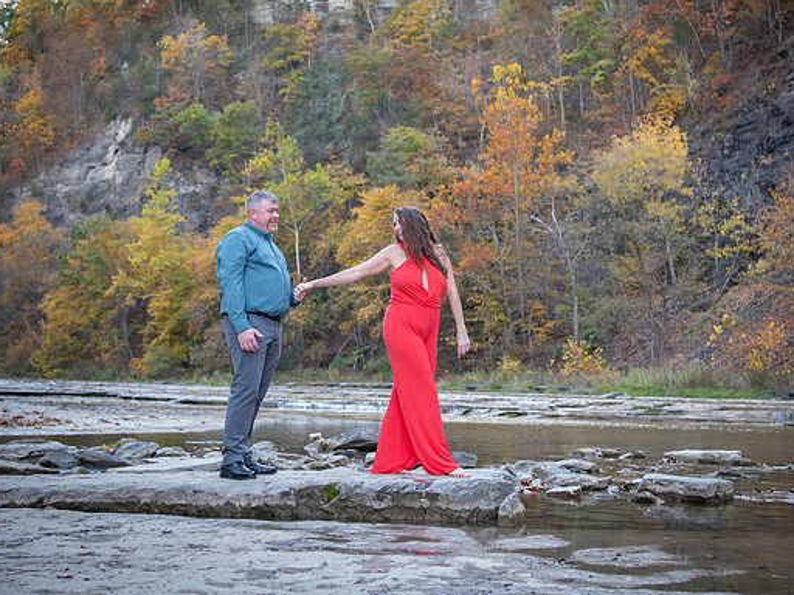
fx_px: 1101
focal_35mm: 48
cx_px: 405
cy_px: 226
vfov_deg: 30.2
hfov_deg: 39.7
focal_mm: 35
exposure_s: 1/80
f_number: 2.8
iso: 250
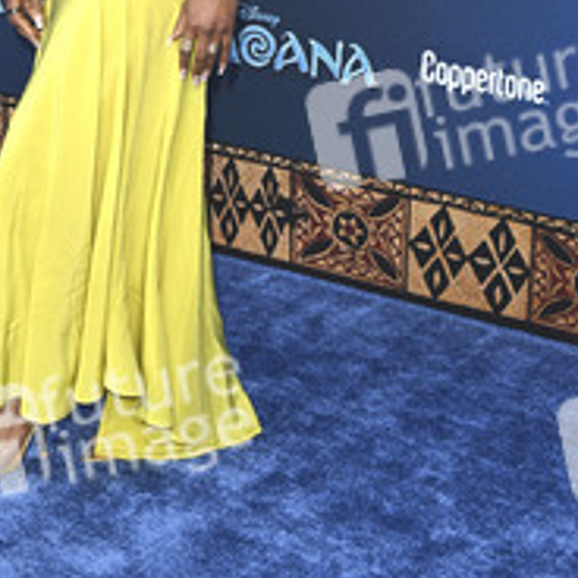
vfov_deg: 17.6
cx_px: 182
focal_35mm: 96
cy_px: -41
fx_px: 1814
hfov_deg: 18.0
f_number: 6.3
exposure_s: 1/250
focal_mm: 52
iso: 1000
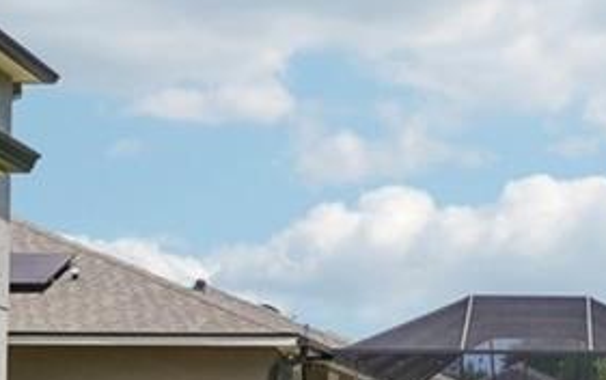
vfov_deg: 14.5
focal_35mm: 87
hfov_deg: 23.1
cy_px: 473
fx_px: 1438
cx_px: 565
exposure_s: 1/200
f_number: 8
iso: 100
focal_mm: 10
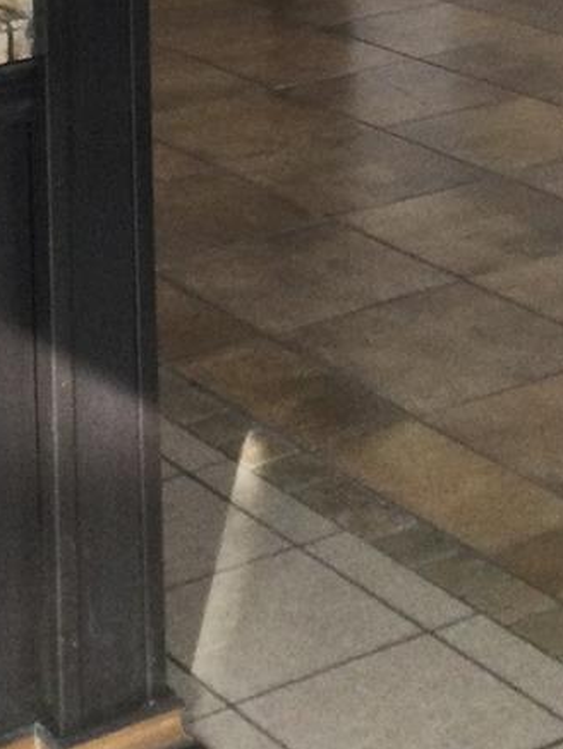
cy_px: -511
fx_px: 2363
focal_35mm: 109
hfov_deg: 13.6
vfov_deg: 15.9
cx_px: 309
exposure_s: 1/30
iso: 64
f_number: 2.4
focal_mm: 3.3
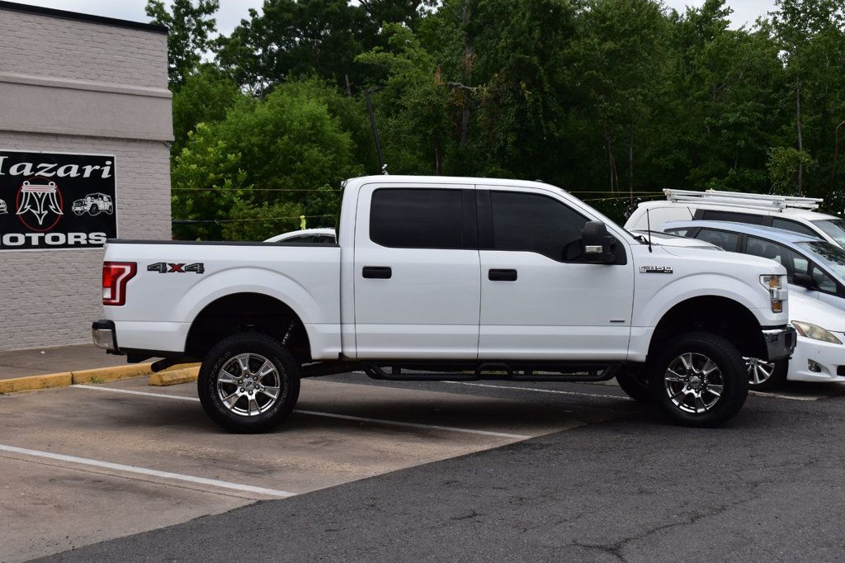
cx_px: 422
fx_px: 1267
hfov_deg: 36.9
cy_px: 282
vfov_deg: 25.0
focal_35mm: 54
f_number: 11
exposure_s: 1/500
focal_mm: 36
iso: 360
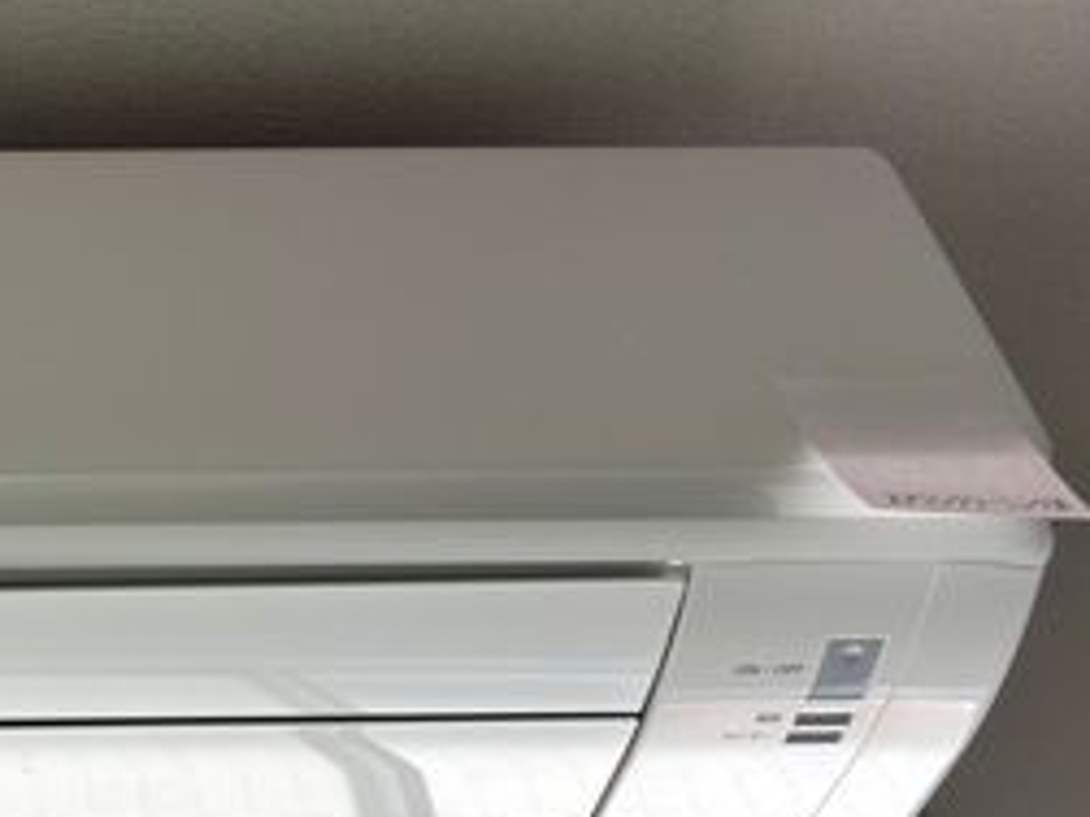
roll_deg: +2.2
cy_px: 574
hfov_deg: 30.4
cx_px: -48
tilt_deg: +40.6
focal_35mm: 58
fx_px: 1825
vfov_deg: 25.0
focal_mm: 5.96
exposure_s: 1/121
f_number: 1.6
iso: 40
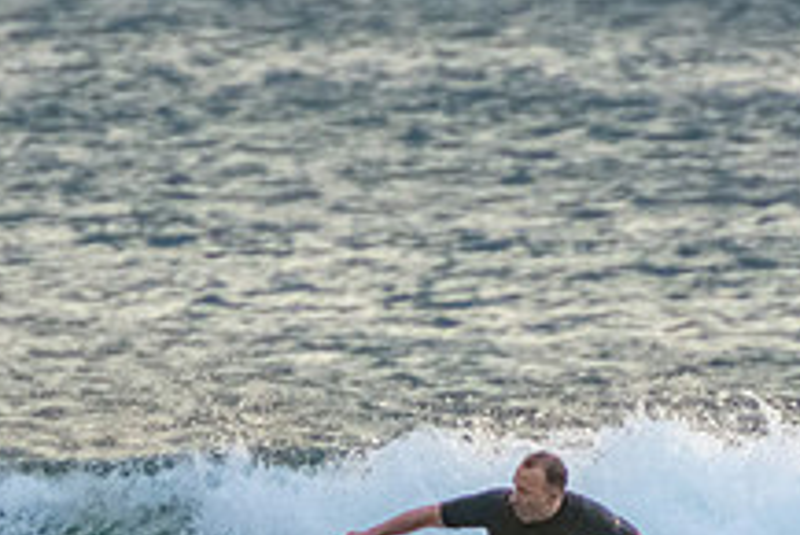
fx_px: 35622
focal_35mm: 1602
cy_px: 618
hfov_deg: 1.3
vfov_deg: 0.9
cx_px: 420
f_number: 5.6
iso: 2000
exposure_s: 1/1600
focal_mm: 400
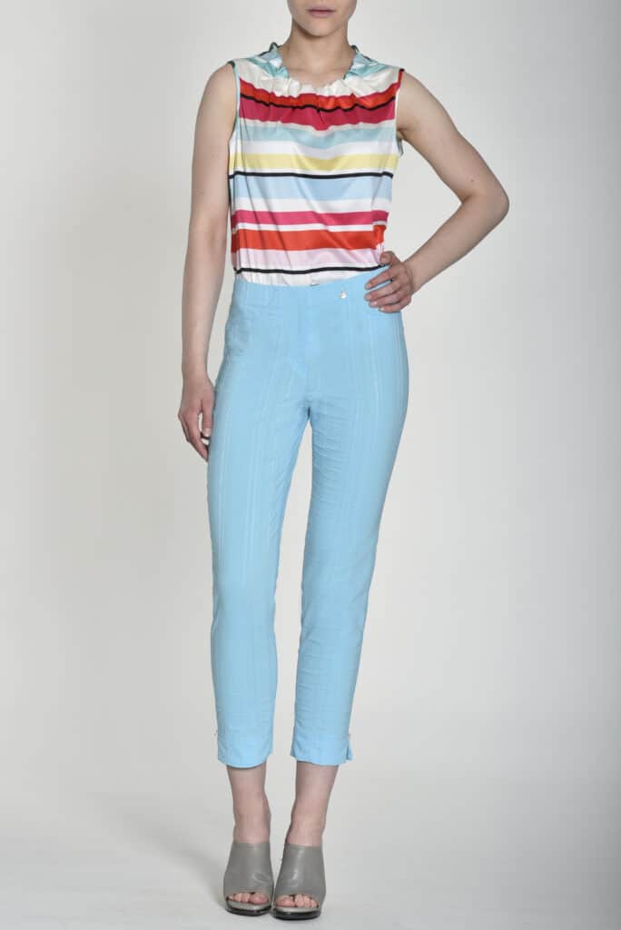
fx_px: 2842
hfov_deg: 12.5
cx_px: 310
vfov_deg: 18.6
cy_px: 465
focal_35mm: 110
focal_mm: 110
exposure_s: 1/250
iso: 200
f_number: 13
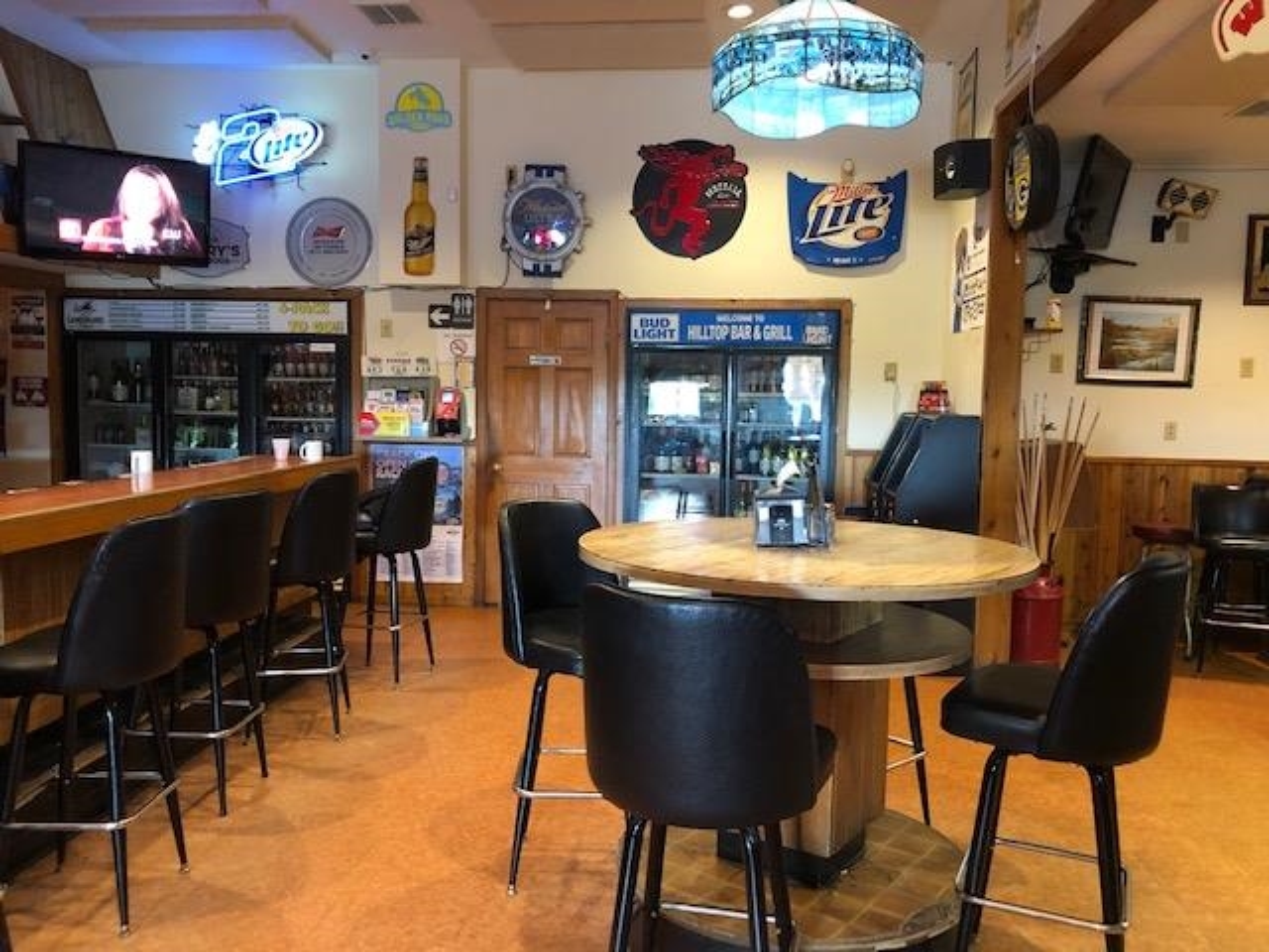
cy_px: 476
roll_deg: -0.7
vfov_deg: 49.7
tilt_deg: -4.9
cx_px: 634
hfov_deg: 63.4
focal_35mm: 28
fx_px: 1026
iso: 100
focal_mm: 3.99
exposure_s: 1/9
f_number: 1.8
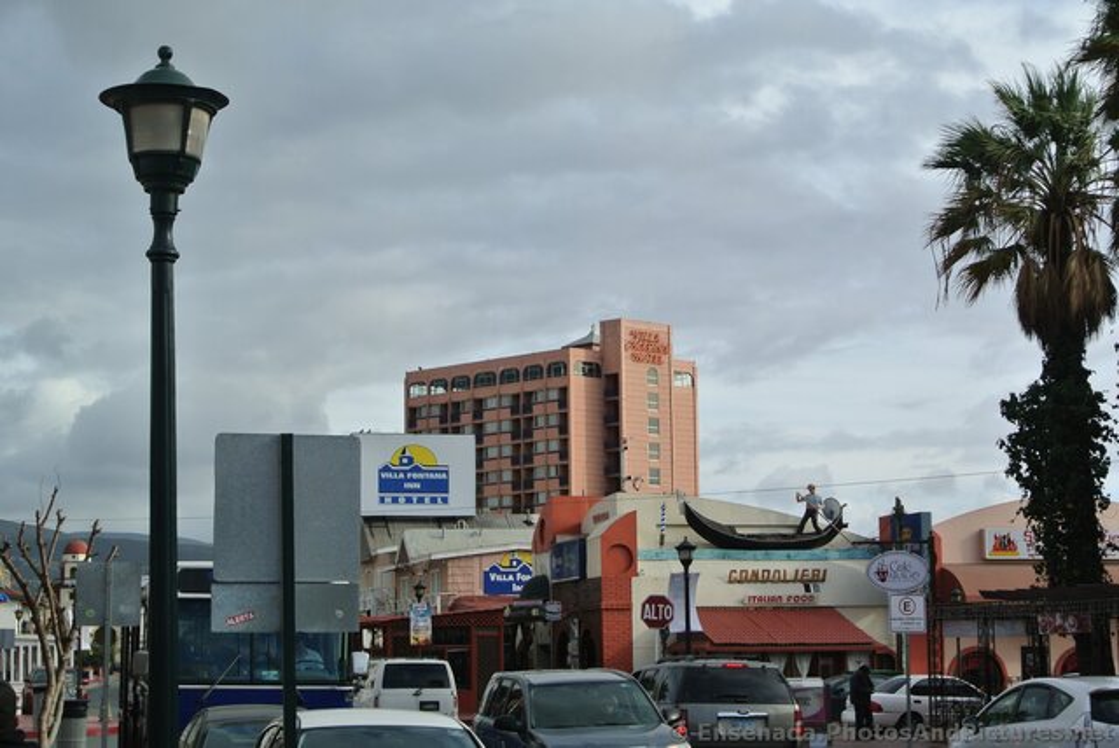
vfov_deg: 16.9
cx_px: 560
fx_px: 2520
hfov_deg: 25.0
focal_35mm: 81
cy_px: 374
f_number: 5.6
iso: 100
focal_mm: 30
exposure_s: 1/400
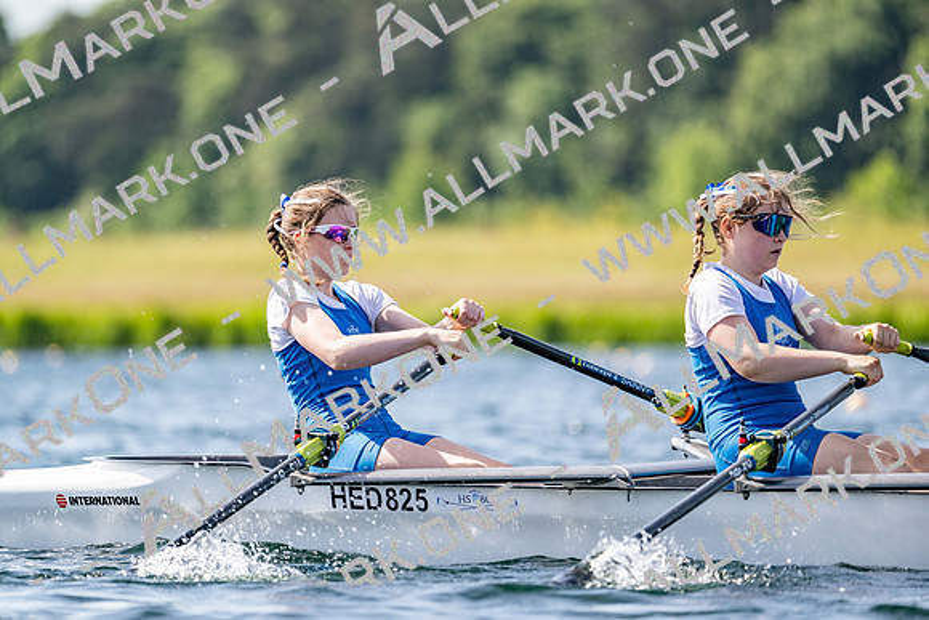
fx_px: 10324
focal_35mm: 400
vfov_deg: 3.4
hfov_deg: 5.2
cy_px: 310
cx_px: 464
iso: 320
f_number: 4.5
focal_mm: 400
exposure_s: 1/2500
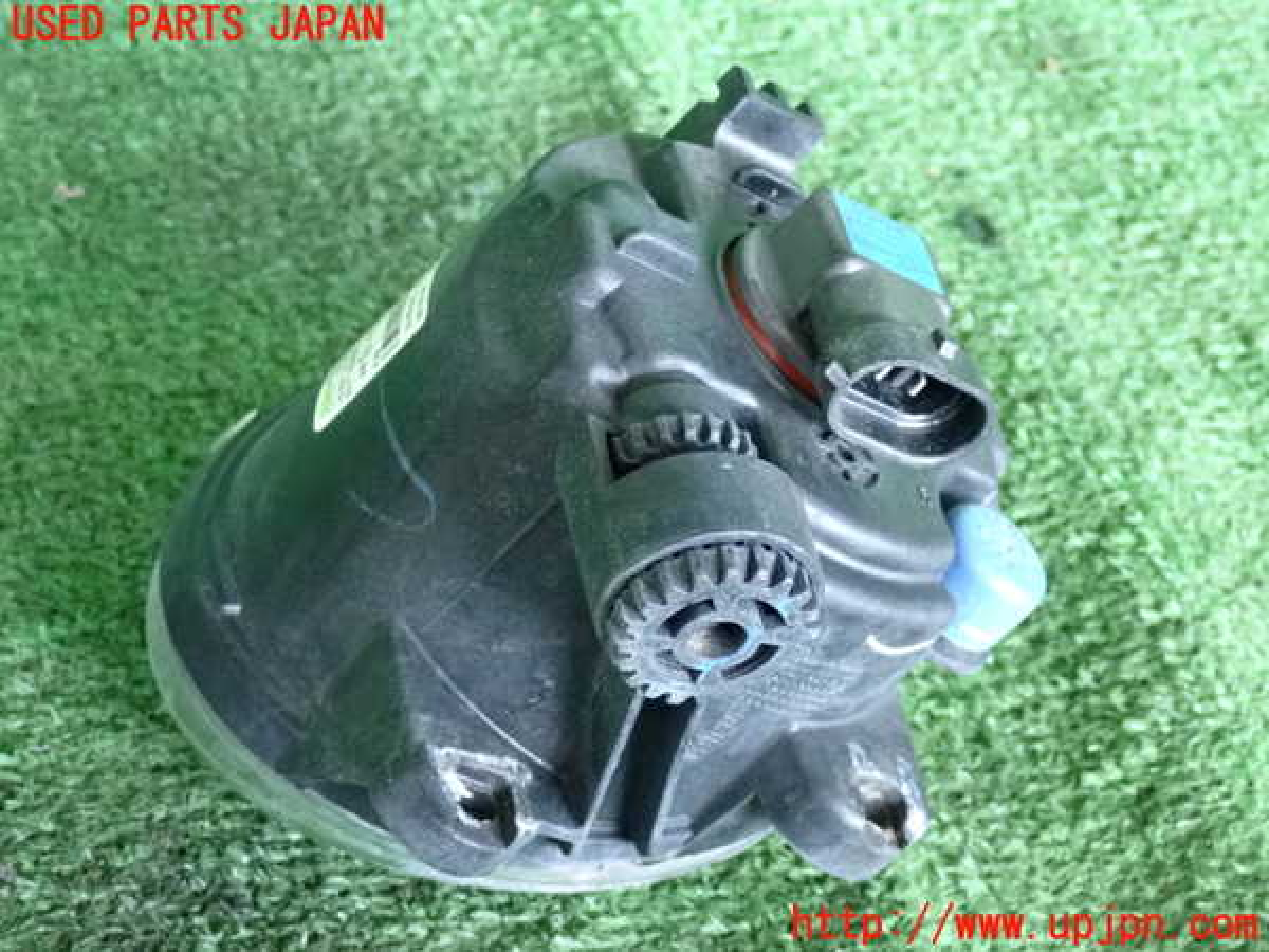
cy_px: 476
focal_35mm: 77
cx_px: 634
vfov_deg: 19.1
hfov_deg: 25.3
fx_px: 2823
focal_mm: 13.65
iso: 2000
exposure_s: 1/125
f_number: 4.1
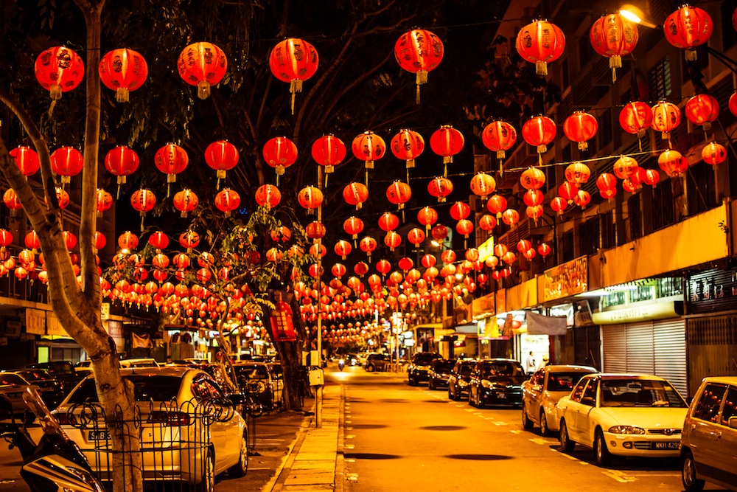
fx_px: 1075
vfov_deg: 25.8
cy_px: 246
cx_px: 368
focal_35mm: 52
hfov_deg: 37.8
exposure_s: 1/60
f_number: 1.8
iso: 400
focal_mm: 35
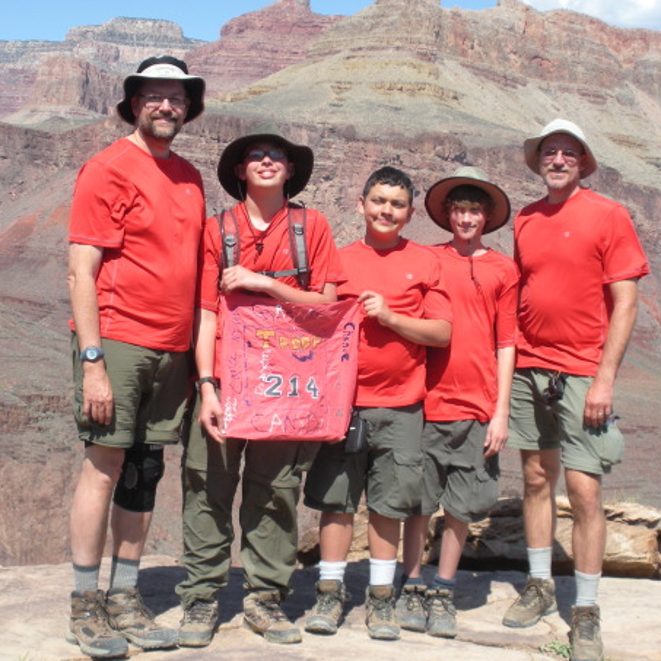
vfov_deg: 26.5
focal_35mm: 65
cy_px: 317
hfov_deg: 26.5
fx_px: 1404
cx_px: 312
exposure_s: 1/377
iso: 64
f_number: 4.4
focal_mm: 9.1
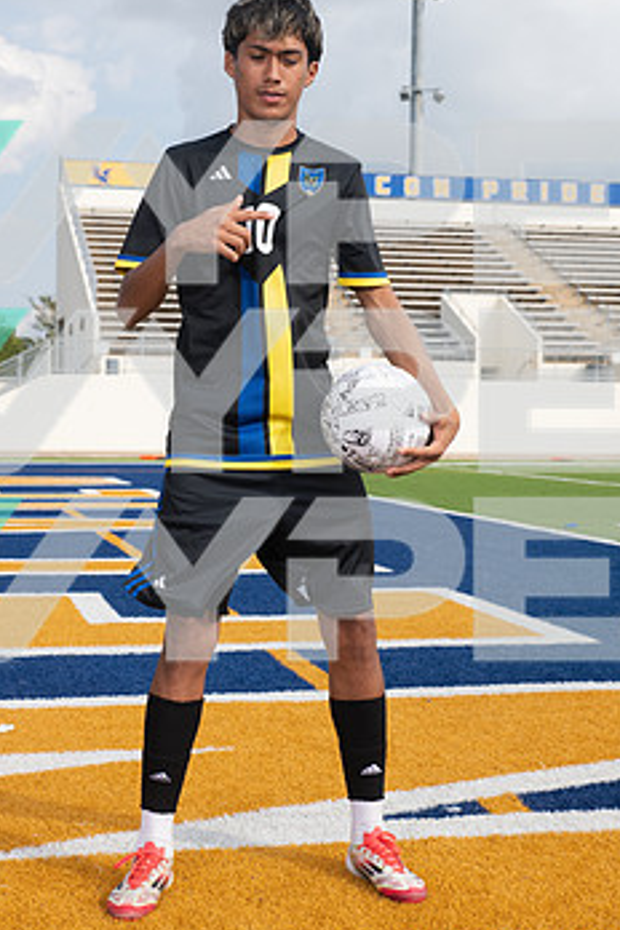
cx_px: 262
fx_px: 1602
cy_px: 393
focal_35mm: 62
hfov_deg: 21.9
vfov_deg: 32.3
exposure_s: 1/400
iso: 100
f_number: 7.1
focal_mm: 48
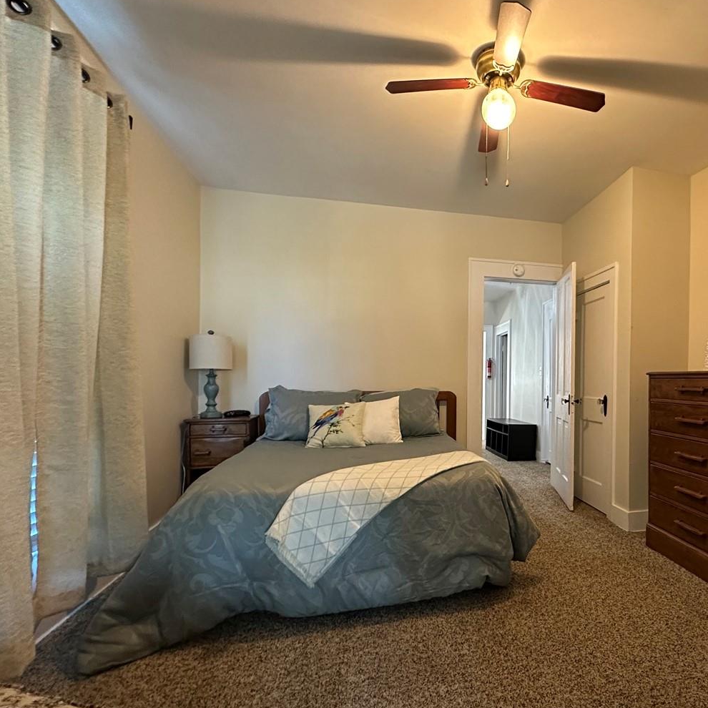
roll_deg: -0.7
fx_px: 463
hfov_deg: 71.3
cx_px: 502
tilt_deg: +0.1
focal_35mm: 20
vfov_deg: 74.7
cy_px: 385
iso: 640
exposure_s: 1/60
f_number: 2.2
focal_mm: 2.22
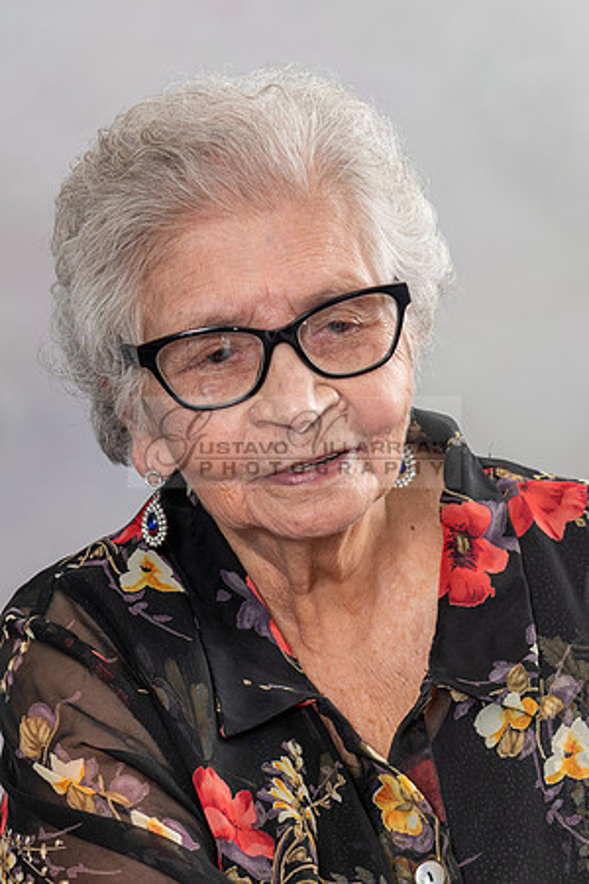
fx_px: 3138
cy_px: 592
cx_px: 433
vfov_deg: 16.0
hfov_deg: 10.7
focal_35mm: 128
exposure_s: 1/125
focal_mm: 58
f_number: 5.6
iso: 200
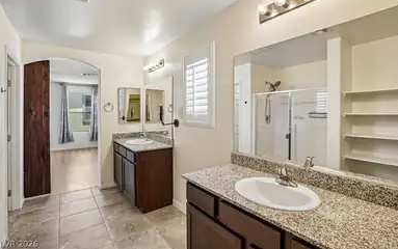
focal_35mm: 17
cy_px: 112
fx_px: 185
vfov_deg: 67.9
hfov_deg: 94.3
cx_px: 206
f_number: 8
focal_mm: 16
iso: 400
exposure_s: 1/25
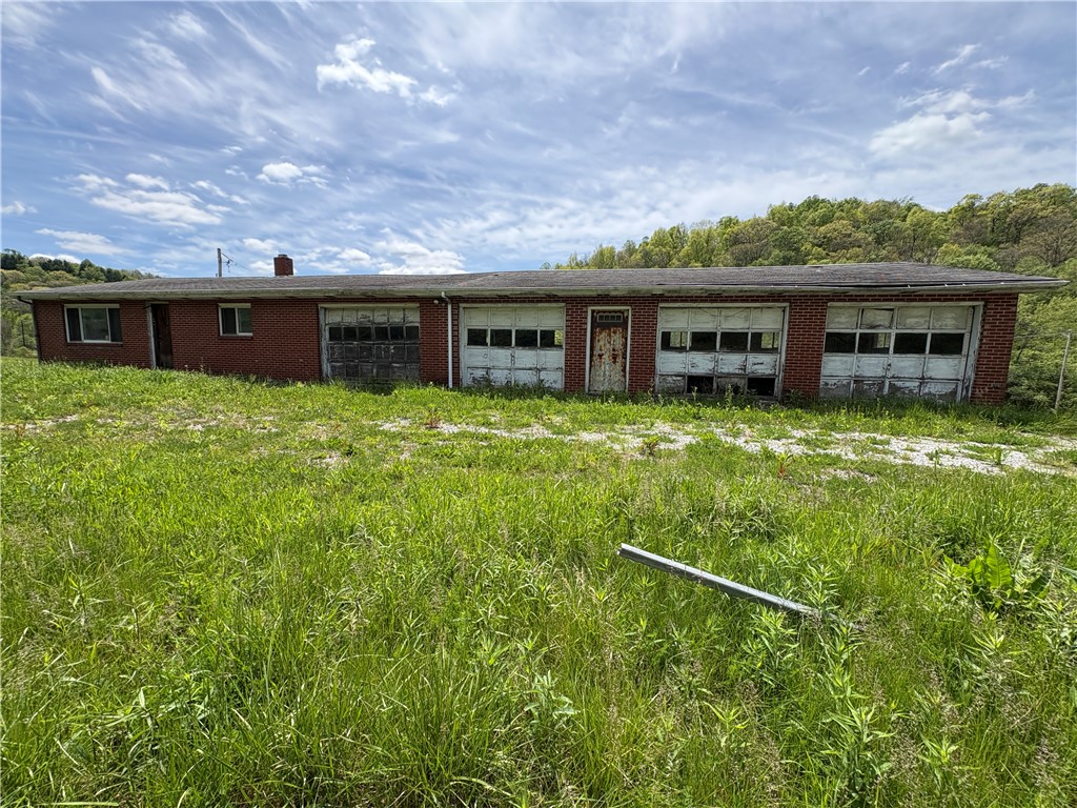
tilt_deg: -6.8
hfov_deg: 102.1
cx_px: 538
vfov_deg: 85.7
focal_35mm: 14
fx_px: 436
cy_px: 404
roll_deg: -0.9
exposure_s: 1/1477
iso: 64
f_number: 2.2
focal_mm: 2.22
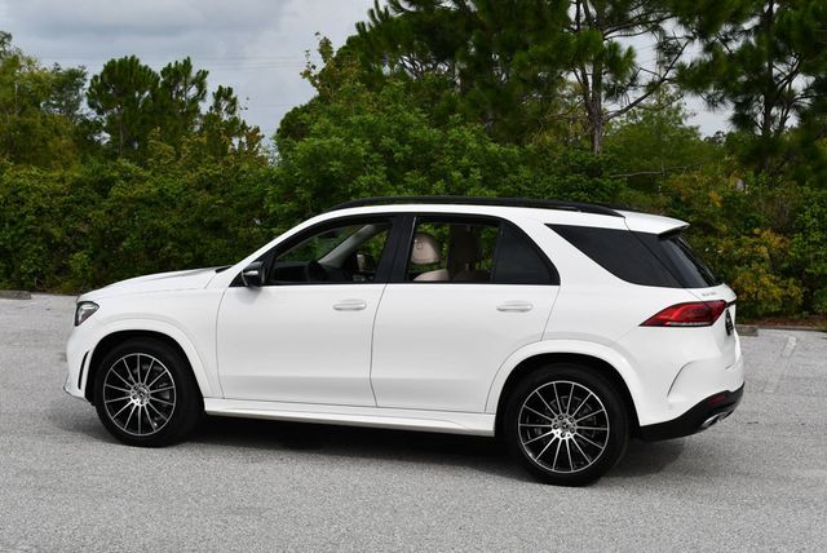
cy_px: 276
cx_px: 414
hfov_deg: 35.6
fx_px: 1288
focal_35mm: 56
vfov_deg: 24.2
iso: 110
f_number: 8
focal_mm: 28
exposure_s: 1/250
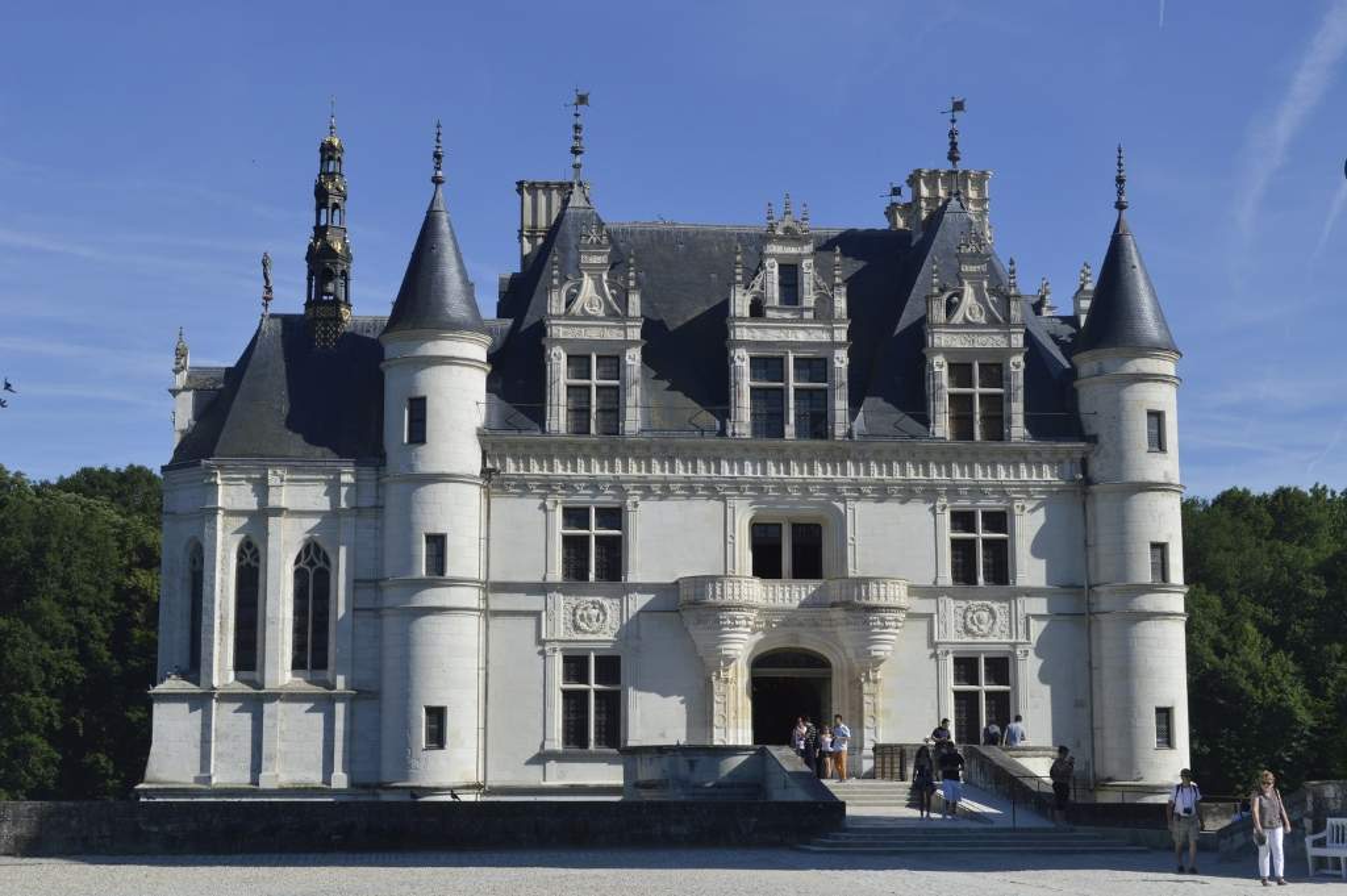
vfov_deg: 25.0
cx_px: 674
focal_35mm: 54
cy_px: 448
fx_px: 2019
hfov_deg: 36.9
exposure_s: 1/250
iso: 100
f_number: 10
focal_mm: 36
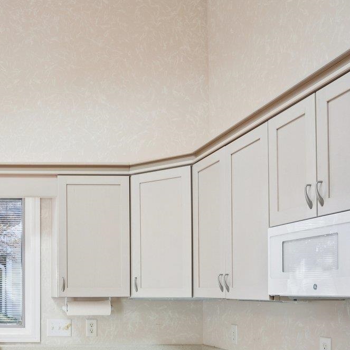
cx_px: -17
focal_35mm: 42
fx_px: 480
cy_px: 284
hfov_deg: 35.4
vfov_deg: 38.4
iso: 320
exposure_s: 1/25
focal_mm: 16
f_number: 8
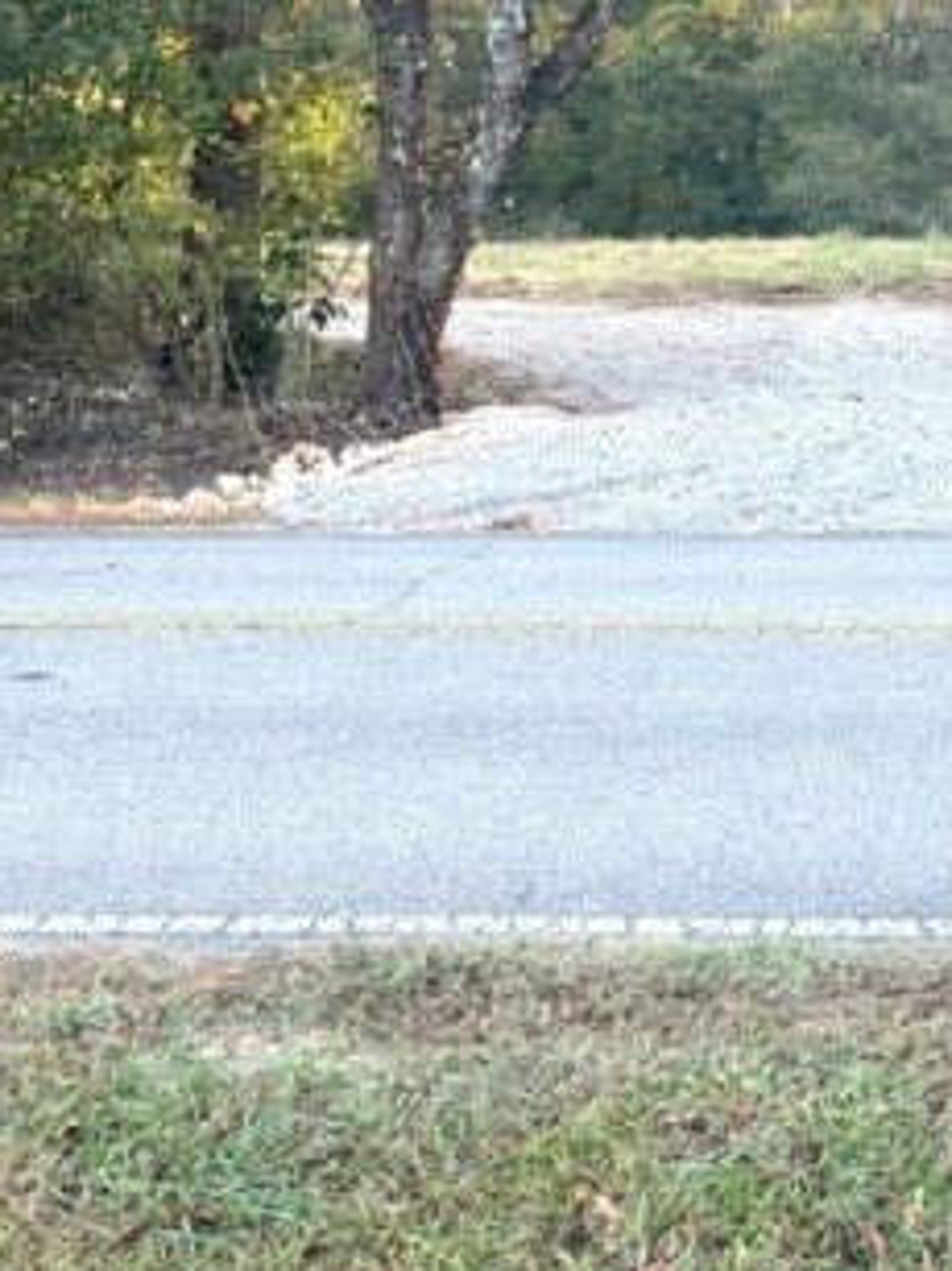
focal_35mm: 65
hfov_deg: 21.4
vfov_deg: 28.0
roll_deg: -0.4
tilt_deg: +2.7
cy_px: 0
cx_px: 1055
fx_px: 2385
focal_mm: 5.96
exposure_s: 1/370
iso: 50
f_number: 1.6
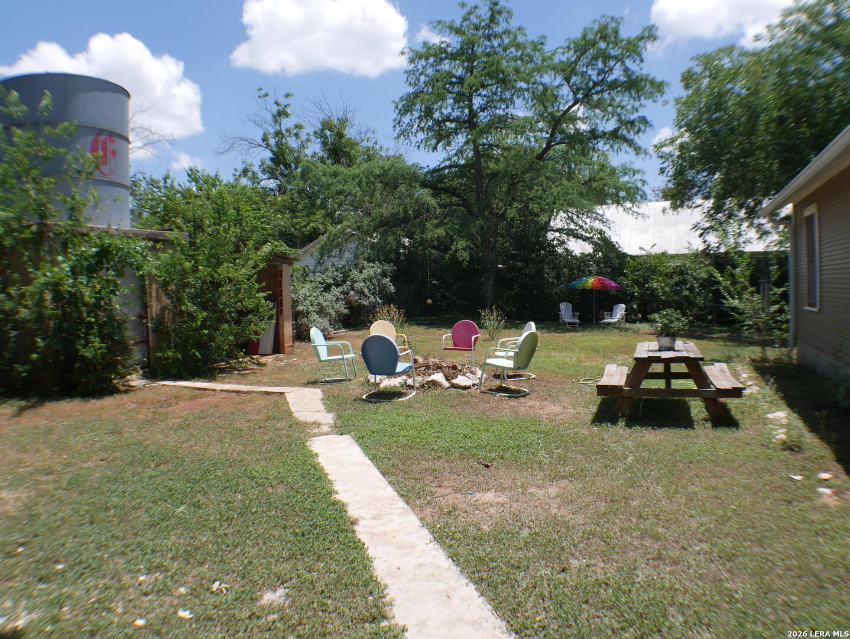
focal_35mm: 32
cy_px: 320
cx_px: 425
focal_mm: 16
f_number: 7.1
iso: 200
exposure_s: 1/400
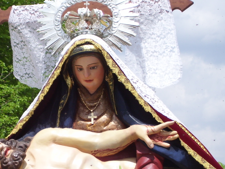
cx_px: 71
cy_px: 131
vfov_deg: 7.8
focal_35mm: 191
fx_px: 1241
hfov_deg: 10.3
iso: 80
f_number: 4.6
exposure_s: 1/750
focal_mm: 18
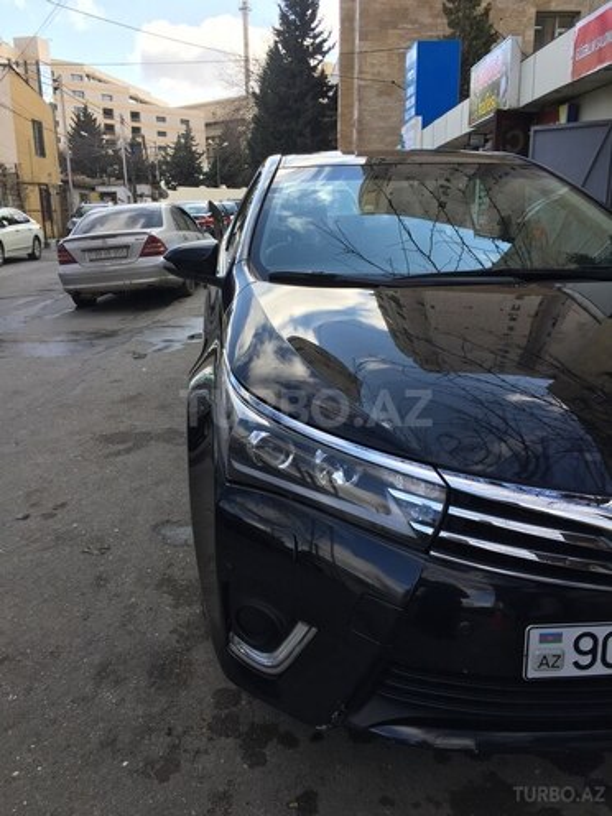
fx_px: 684
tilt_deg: -13.2
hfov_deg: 48.2
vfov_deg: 61.7
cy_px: 408
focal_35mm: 29
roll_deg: +0.3
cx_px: 306
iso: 32
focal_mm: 4.15
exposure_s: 1/520
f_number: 2.2
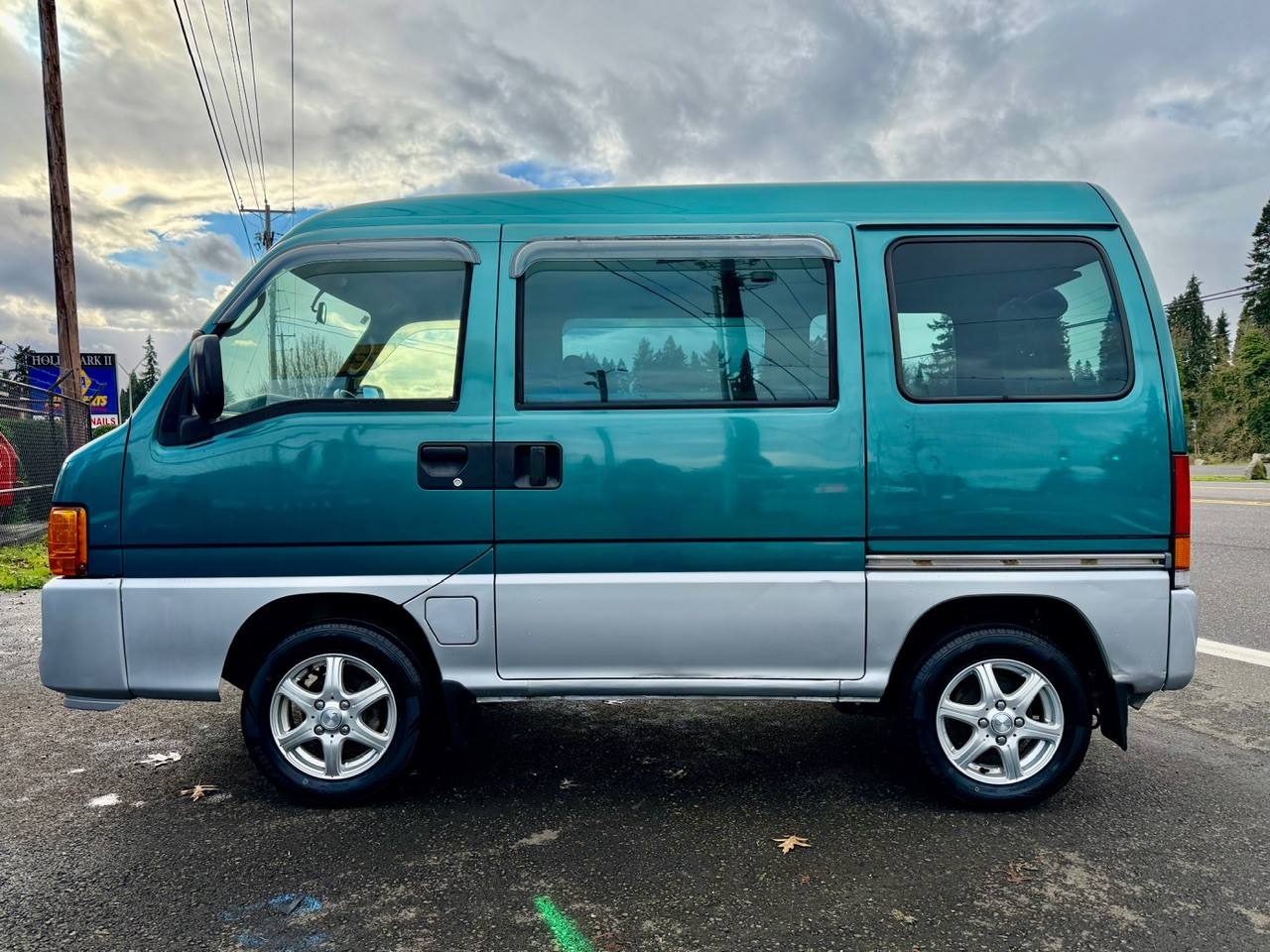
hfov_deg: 71.6
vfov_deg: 56.8
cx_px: 635
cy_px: 476
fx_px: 881
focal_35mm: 24
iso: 100
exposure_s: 1/3145
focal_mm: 6.76
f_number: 1.78
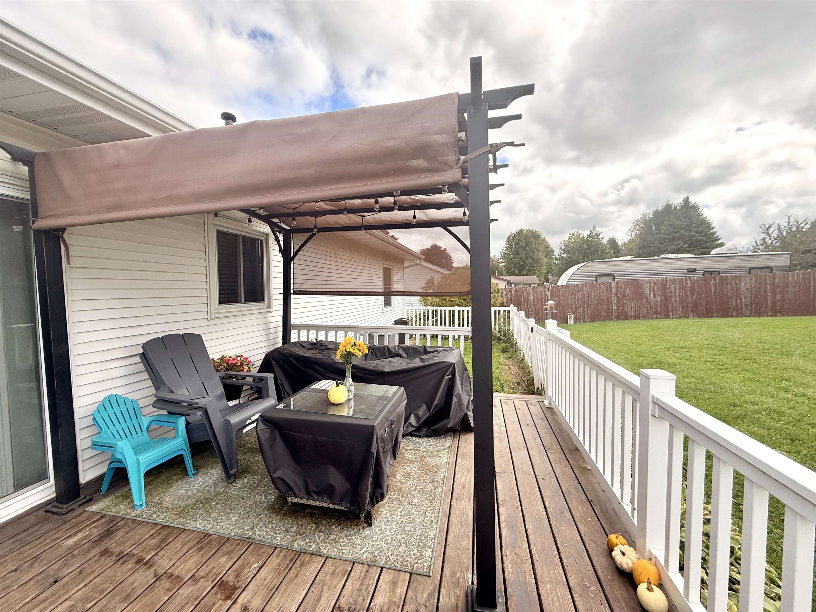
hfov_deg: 102.1
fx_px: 330
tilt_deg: -2.8
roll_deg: -0.1
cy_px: 306
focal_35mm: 14
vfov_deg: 85.7
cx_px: 408
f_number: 2.2
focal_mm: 2.22
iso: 64
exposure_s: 1/942
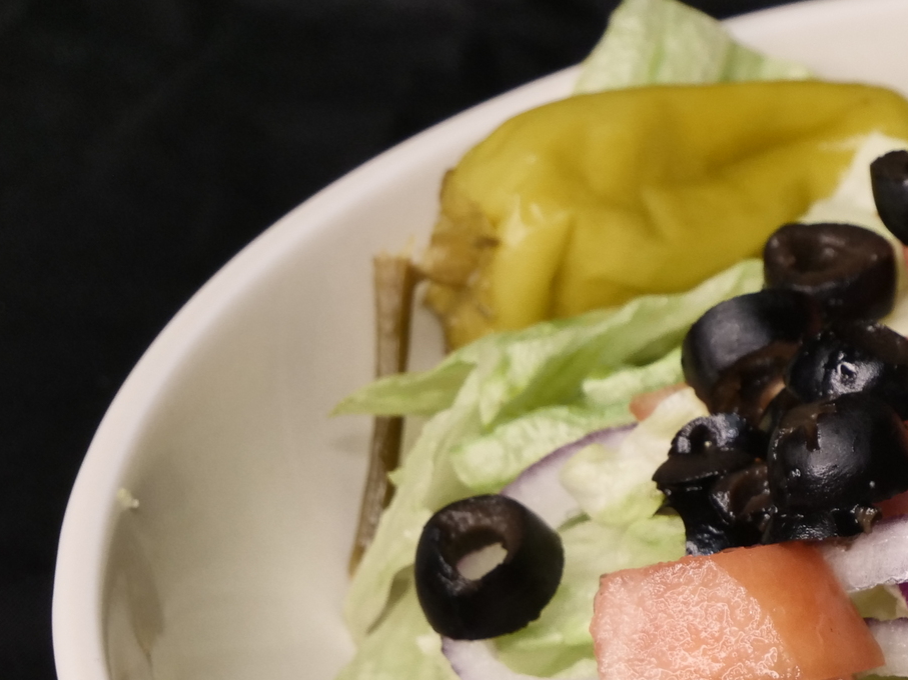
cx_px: 1266
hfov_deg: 9.7
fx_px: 5245
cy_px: 571
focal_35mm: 200
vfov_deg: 7.4
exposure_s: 1/100
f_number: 5.6
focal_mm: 35
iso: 400
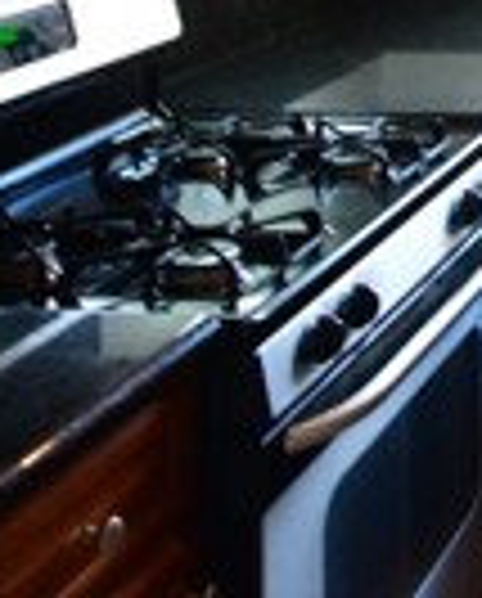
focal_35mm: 72
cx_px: 955
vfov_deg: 21.7
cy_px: -317
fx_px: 1279
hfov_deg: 16.4
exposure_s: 1/5
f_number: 10
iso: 400
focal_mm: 11
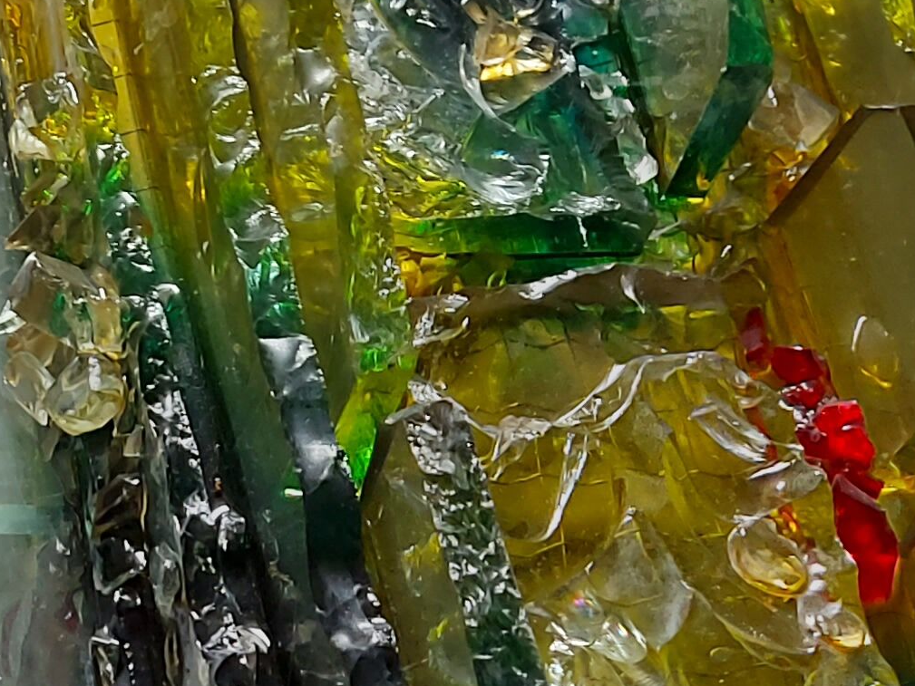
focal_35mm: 110
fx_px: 2908
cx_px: -419
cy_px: 704
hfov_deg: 16.4
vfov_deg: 13.3
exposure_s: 1/50
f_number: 1.8
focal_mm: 5.23
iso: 80
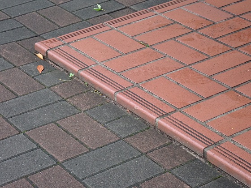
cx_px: 126
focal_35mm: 100
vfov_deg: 14.8
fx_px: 725
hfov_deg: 19.6
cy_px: 94
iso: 800
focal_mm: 18
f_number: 4.9
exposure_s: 1/50
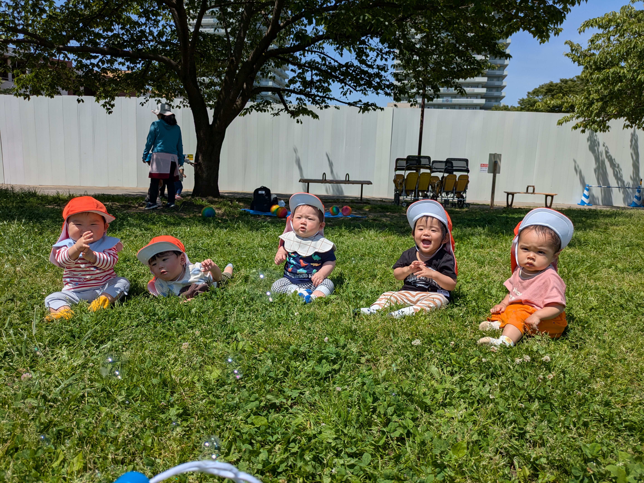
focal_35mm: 25
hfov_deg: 69.4
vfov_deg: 54.9
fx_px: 465
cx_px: 322
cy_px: 242
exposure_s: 1/3086
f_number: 1.89
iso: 38
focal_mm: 5.43
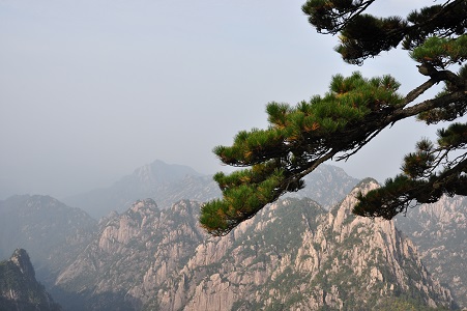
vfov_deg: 36.8
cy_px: 156
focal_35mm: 36
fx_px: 467
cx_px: 234
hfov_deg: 53.2
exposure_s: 1/200
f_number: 10
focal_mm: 24
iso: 200
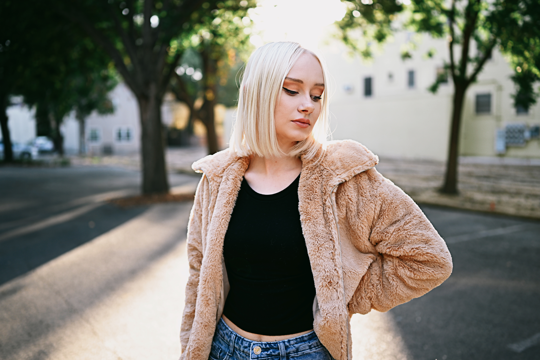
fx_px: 525
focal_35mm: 35
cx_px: 270
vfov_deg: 37.8
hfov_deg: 54.4
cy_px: 180
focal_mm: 35
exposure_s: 1/200
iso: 100
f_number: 1.8
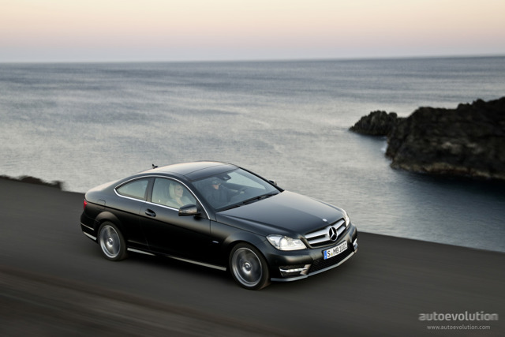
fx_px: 673
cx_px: 252
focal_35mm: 48
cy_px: 168
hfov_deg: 41.1
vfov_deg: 28.1
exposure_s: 4
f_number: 9
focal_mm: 48
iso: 100
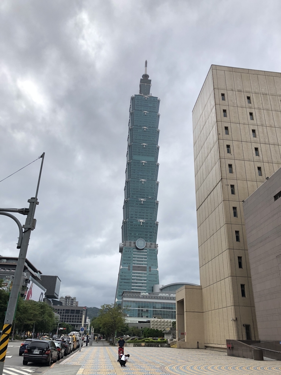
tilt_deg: +26.5
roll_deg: -0.6
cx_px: 140
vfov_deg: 63.4
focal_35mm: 28
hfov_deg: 49.7
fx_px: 303
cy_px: 188
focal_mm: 4
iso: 20
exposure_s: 1/1333
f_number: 1.8
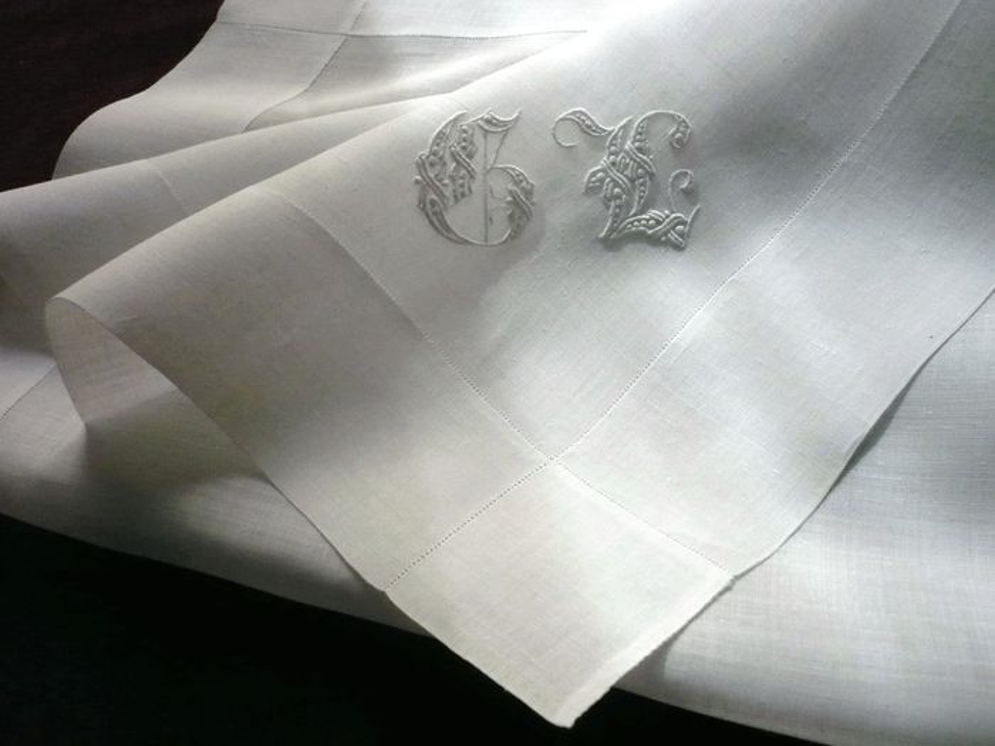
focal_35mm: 35
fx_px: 1006
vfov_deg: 40.7
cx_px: 498
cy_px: 373
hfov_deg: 52.6
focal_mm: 5.8
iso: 400
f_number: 2.8
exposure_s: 1/800
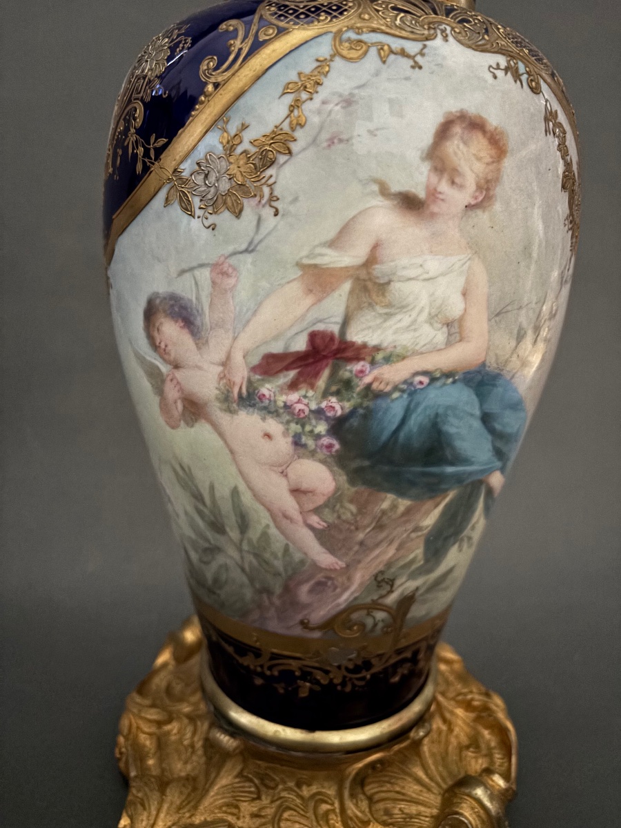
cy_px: 414
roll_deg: -3.1
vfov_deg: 67.3
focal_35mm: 26
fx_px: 622
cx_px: 310
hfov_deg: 53.1
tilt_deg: -17.3
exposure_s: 1/15
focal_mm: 5.96
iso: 1250
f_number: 1.6
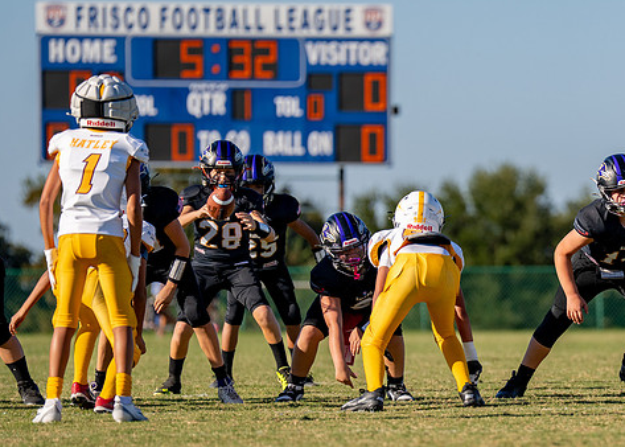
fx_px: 6959
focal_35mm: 392
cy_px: 297
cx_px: 570
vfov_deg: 3.7
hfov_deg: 5.1
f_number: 2.8
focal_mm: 200
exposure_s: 1/3200
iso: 160
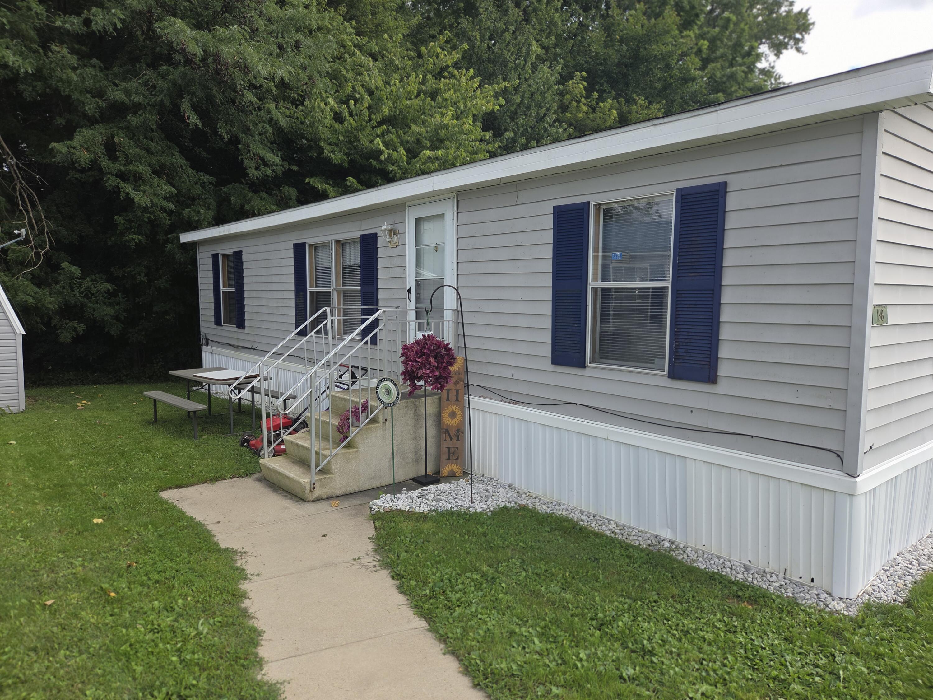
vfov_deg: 58.9
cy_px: 350
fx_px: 620
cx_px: 466
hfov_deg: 73.9
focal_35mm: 23
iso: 80
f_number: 1.8
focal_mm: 5.4
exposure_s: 1/2463
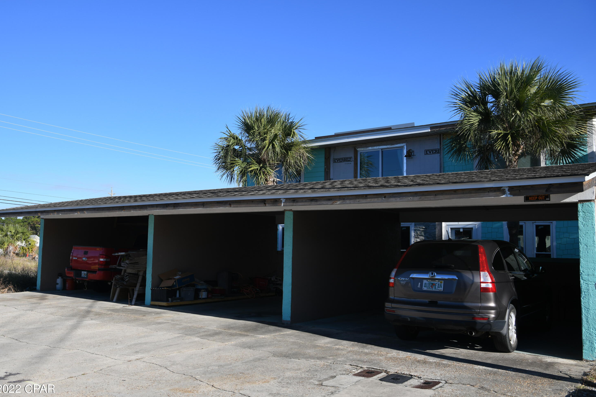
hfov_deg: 57.2
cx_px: 293
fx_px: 546
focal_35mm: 33
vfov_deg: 40.0
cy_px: 203
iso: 200
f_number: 10
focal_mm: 32
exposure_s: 1/400
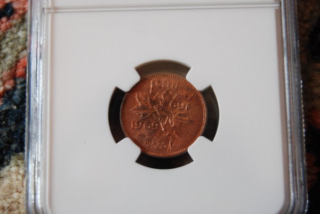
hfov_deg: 24.6
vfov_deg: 16.6
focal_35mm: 82
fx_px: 734
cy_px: 107
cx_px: 160
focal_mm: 55
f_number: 5.6
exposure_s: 1/30
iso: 400
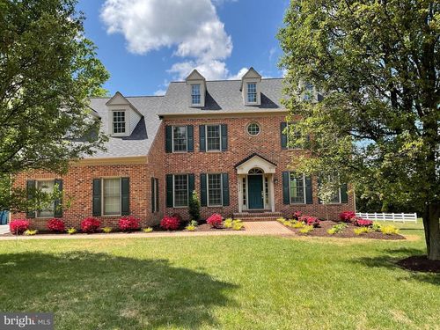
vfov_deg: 48.2
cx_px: 220
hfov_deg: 61.7
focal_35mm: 29
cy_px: 165
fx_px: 369
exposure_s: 1/1144
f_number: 1.8
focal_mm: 3
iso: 16
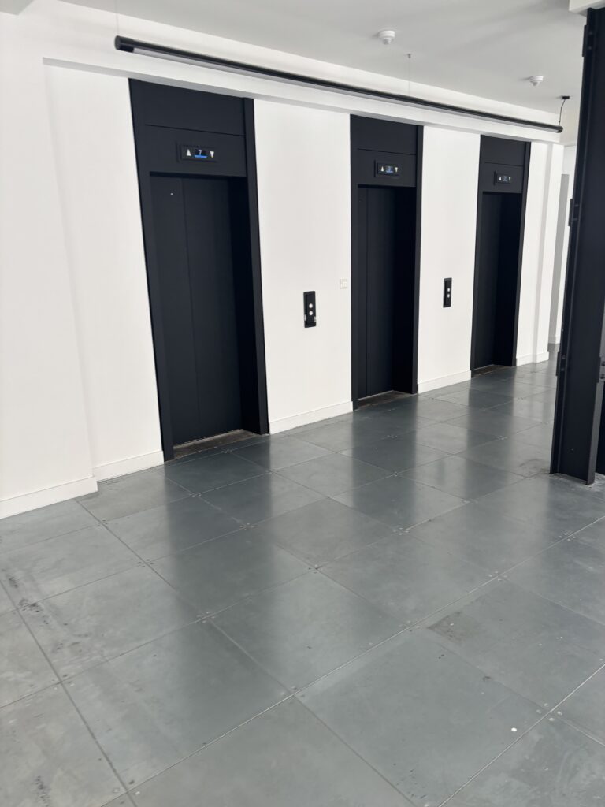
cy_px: 404
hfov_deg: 53.1
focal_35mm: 26
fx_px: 606
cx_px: 302
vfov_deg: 67.3
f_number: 1.6
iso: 50
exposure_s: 1/121
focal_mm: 5.96
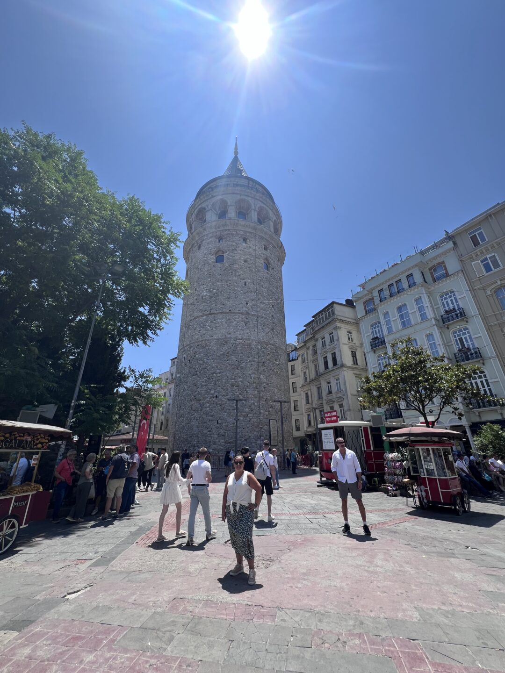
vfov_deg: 106.2
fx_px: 253
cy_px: 336
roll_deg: +0.5
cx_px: 252
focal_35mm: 13
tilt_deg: +24.0
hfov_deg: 89.9
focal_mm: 1.57
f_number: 1.8
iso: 32
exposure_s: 1/1410
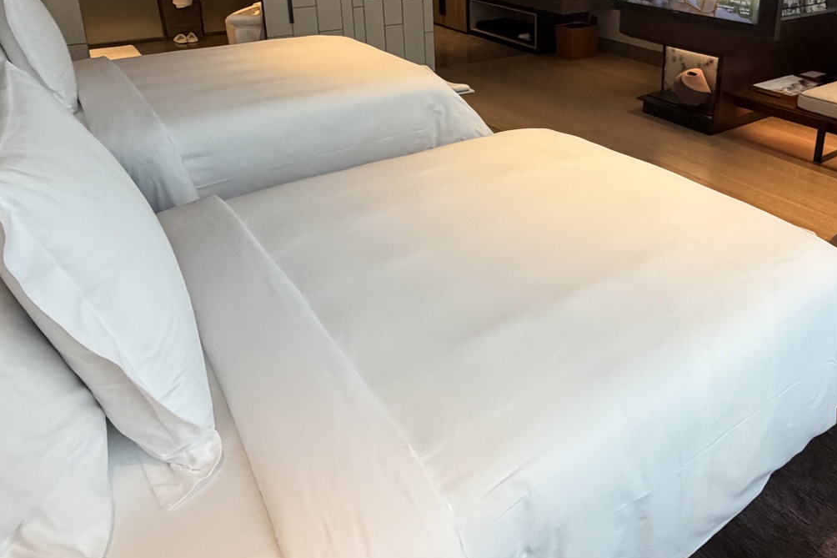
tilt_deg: -18.9
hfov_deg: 62.2
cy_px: 115
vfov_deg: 43.0
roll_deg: -0.4
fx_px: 674
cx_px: 554
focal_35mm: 29
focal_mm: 2.22
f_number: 2.2
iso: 320
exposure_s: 1/95
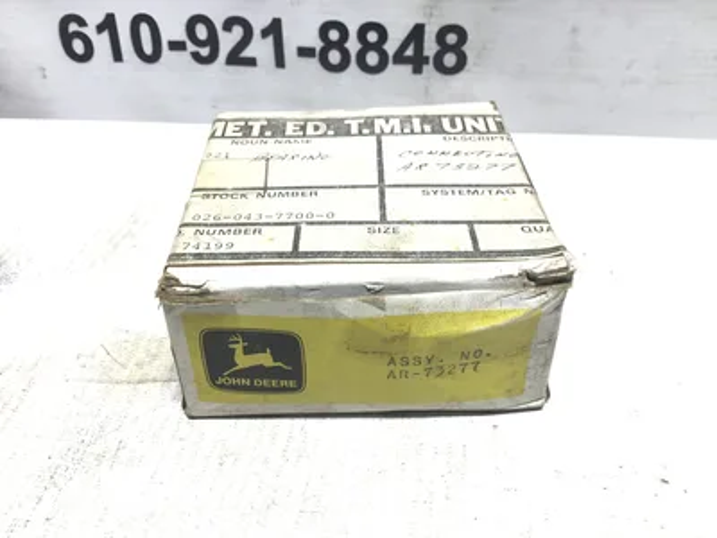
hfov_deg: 58.4
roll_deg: -0.1
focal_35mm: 31
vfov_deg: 45.4
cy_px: 269
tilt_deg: -37.8
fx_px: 642
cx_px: 358
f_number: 2.4
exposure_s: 1/120
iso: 40
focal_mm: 3.3
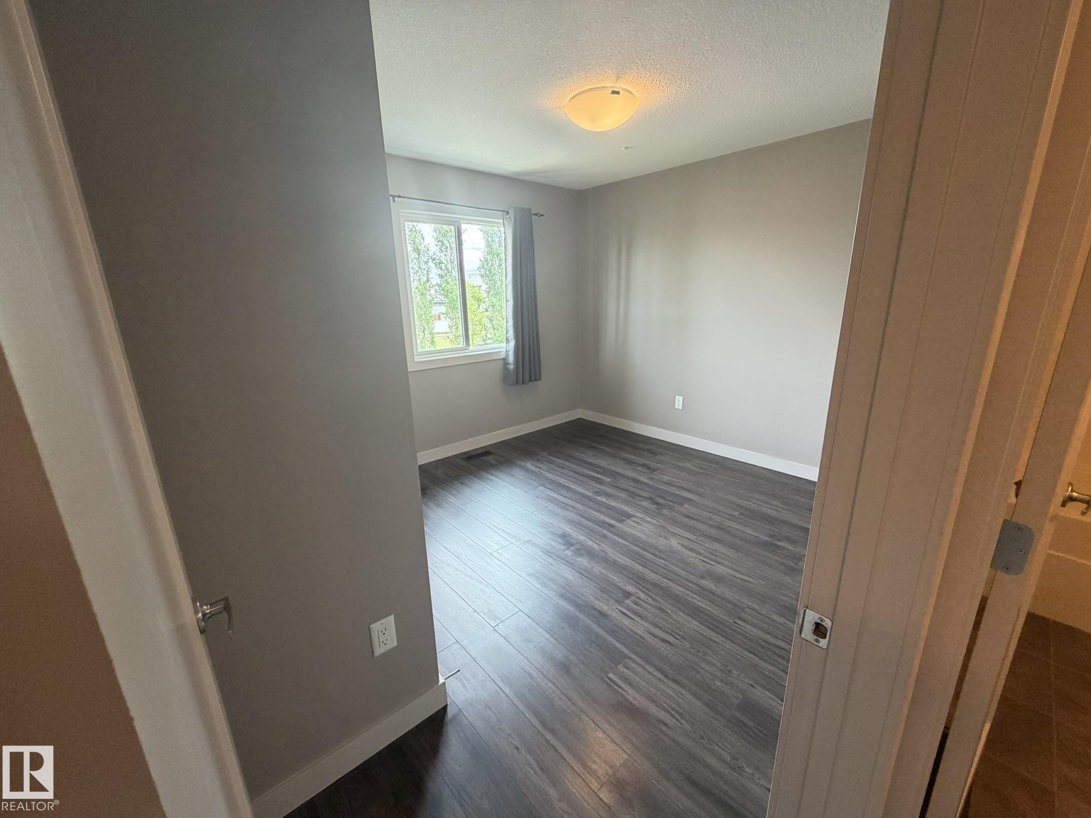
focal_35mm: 14
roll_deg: +1.8
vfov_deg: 85.7
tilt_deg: -14.1
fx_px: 441
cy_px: 409
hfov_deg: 102.1
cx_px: 546
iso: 250
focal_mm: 2.22
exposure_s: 1/60
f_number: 2.2
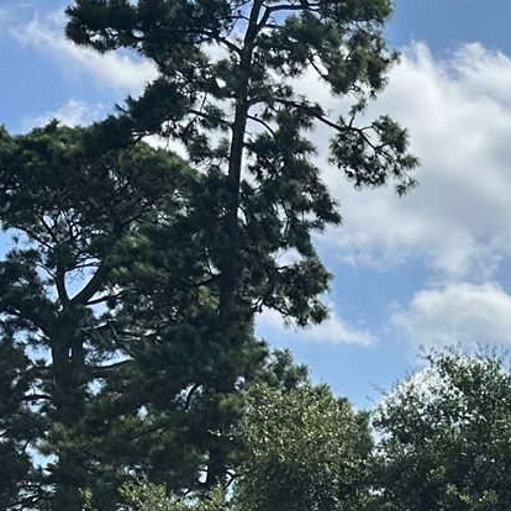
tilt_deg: +1.6
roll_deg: -1.1
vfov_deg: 15.0
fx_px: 1754
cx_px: 1039
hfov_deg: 13.9
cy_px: 838
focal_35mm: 105
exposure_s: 1/4545
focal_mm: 6.86
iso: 80
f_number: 1.78
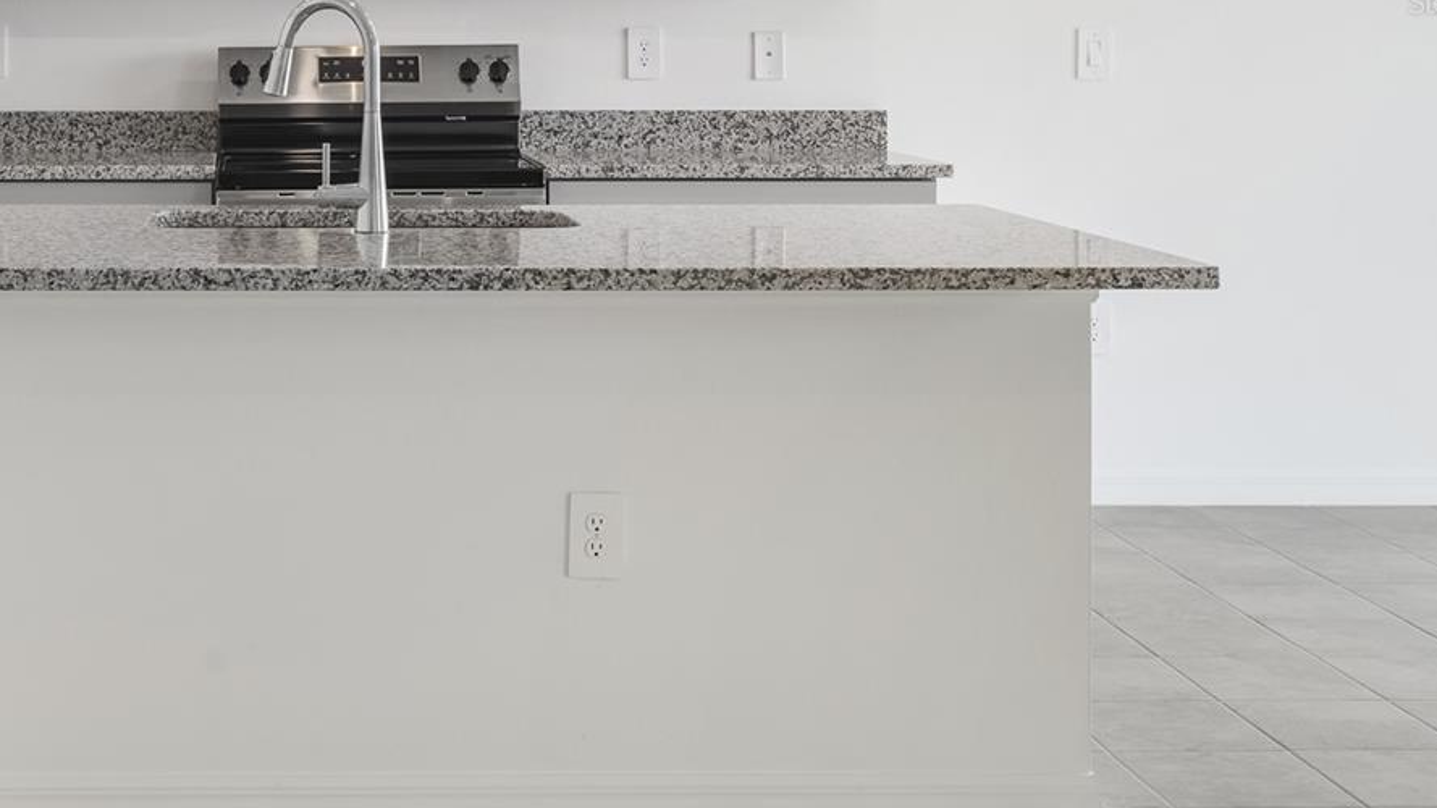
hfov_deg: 31.0
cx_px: 259
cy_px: 2
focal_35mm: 66
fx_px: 2515
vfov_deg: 17.8
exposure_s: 1/1.67
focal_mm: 35
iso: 100
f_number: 9
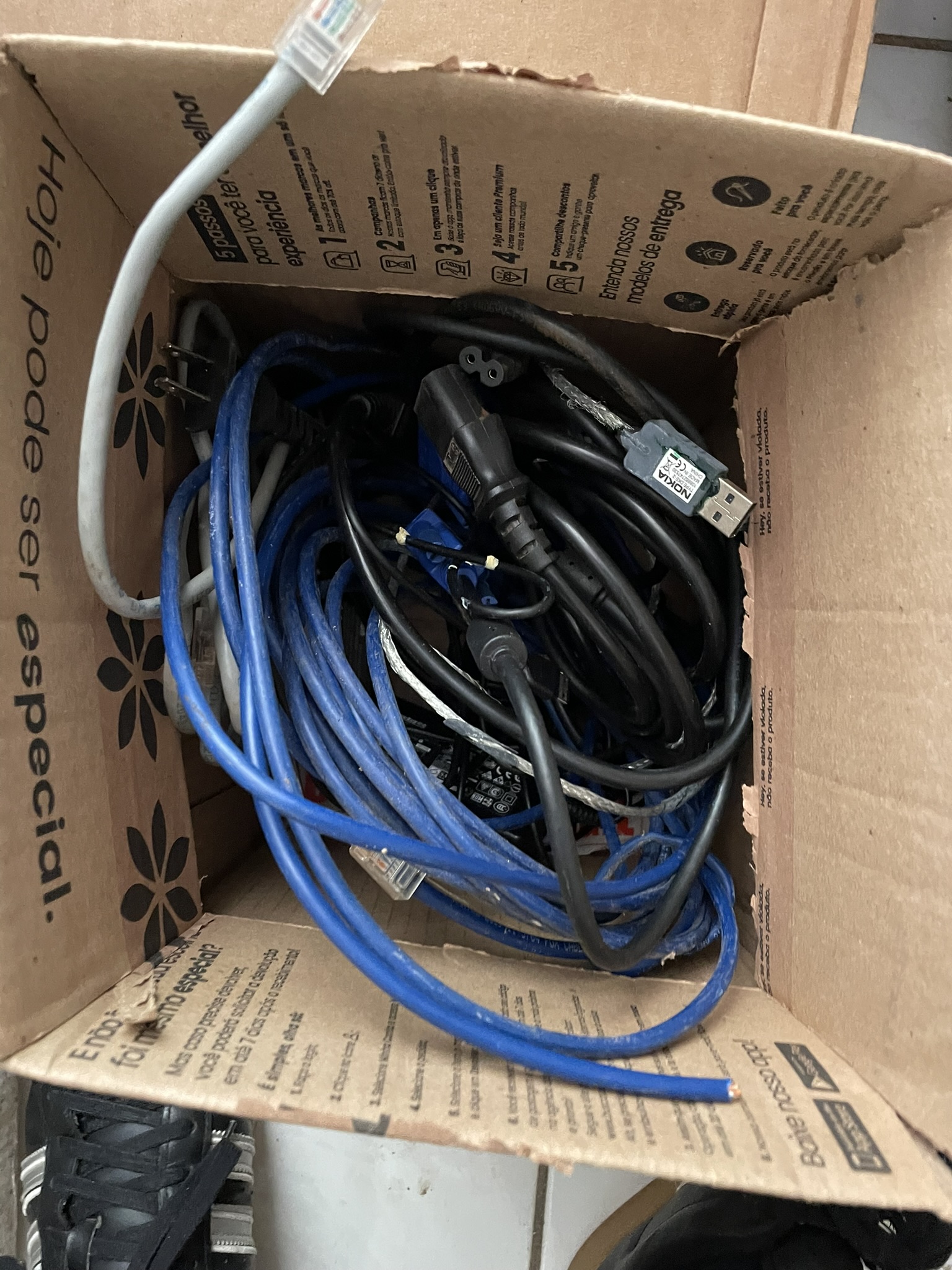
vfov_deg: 67.3
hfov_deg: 53.1
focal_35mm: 26
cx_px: 476
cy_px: 635
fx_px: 953
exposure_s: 1/31
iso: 640
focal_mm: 4.2
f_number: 1.6
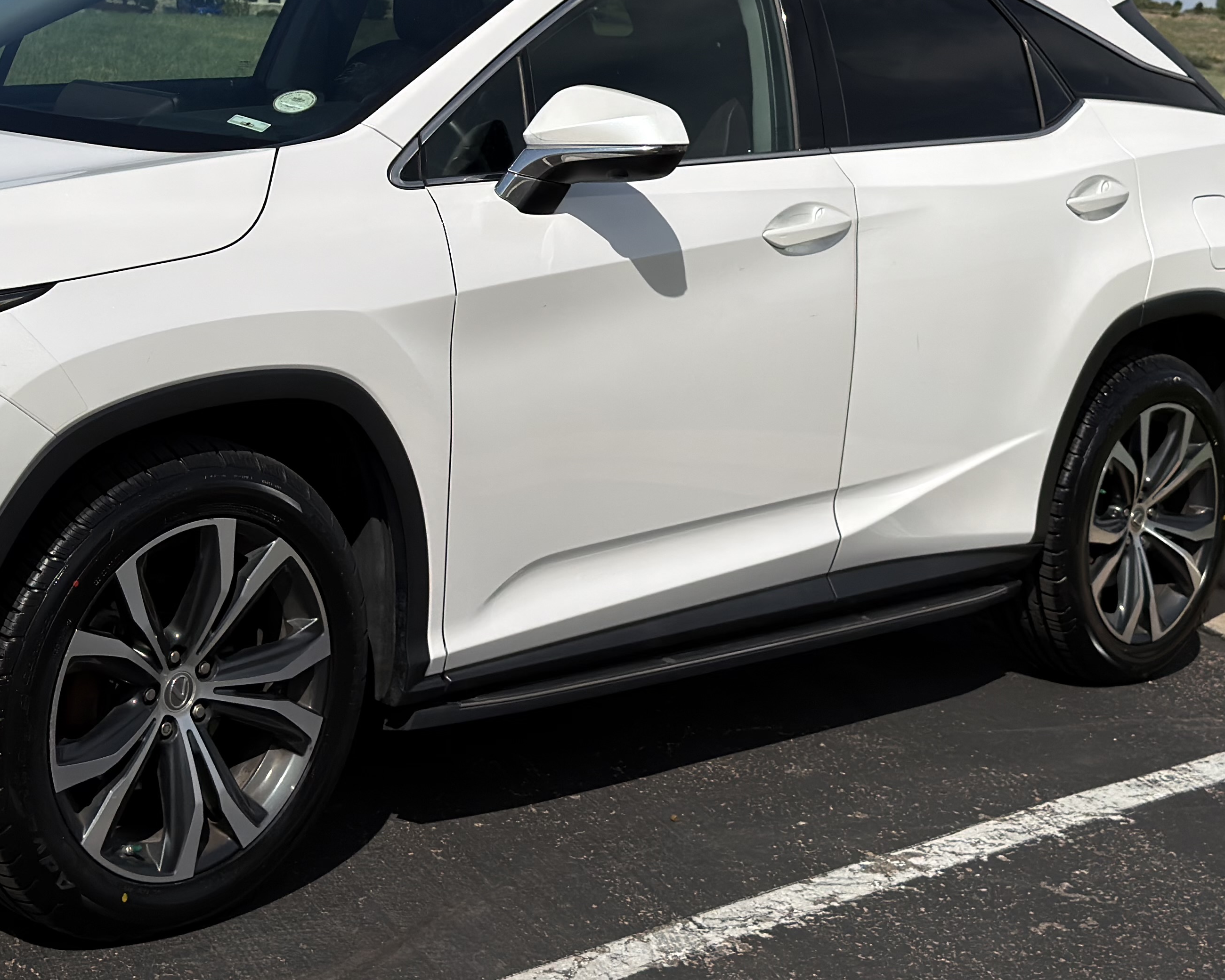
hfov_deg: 25.3
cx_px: 446
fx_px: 2719
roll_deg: -4.0
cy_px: 90
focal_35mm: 75
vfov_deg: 20.0
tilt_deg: -0.1
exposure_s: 1/12500
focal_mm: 6.76
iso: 64
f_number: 1.78
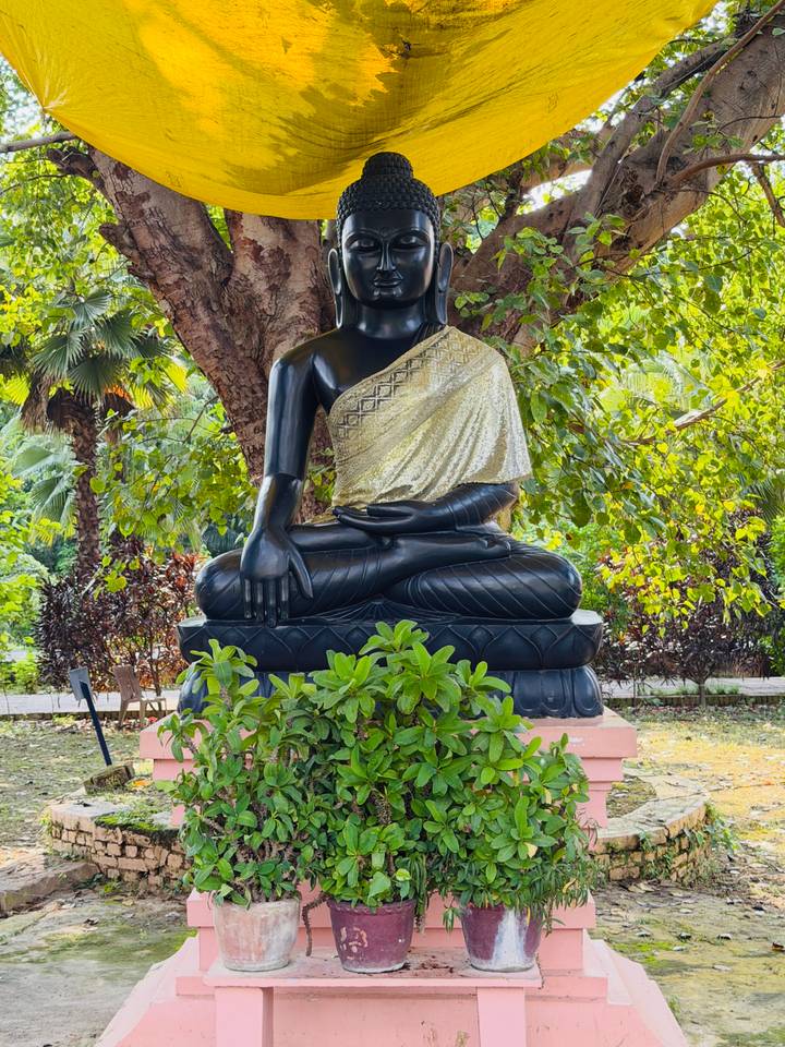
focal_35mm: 48
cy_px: 524
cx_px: 392
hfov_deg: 30.3
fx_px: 1451
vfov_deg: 39.7
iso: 80
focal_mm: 6.76
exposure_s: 1/261
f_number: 1.78
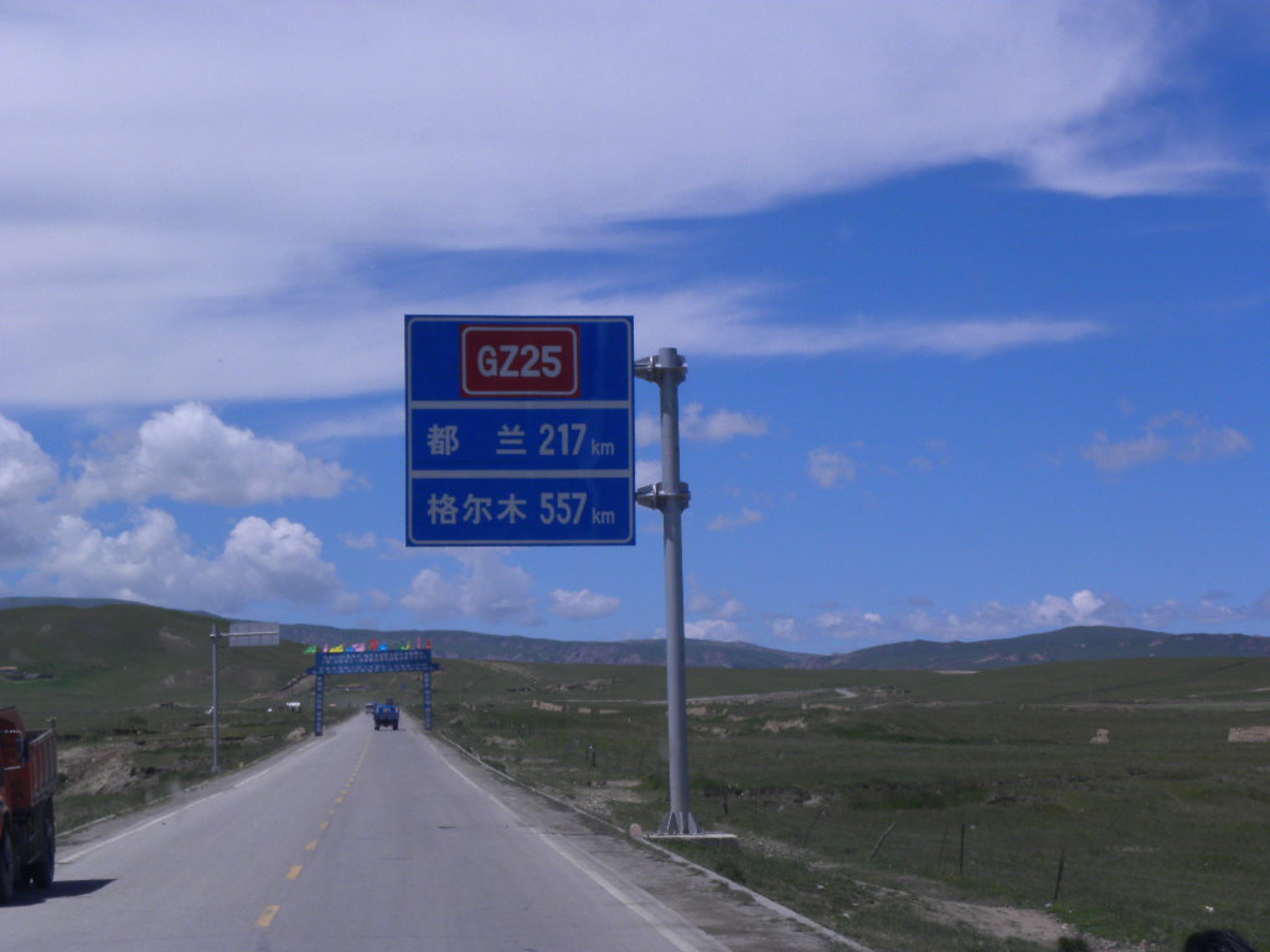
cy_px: 476
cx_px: 635
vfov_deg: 17.4
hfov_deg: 23.0
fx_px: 3119
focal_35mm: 85
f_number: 7.1
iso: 64
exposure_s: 1/434
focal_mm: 15.1
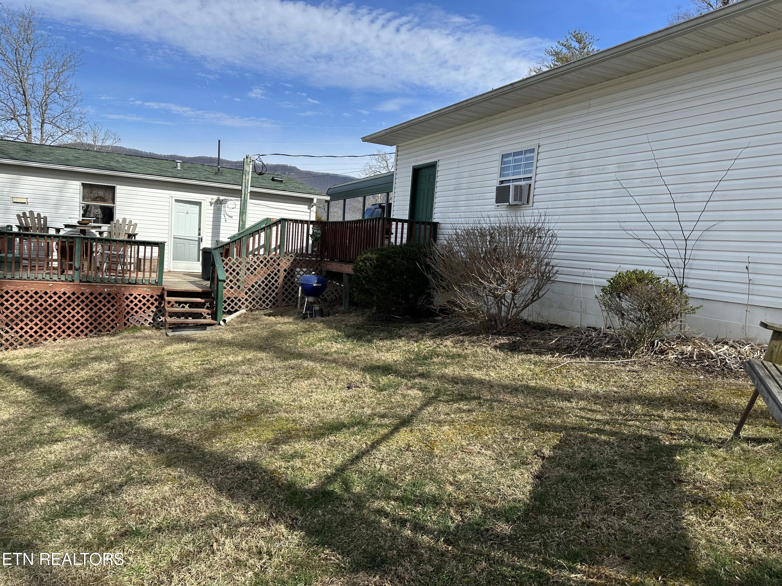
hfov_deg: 71.6
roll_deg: -4.3
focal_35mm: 24
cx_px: 391
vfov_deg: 56.8
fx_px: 542
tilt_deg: -4.4
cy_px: 293
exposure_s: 1/3717
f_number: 1.78
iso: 80
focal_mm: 6.86
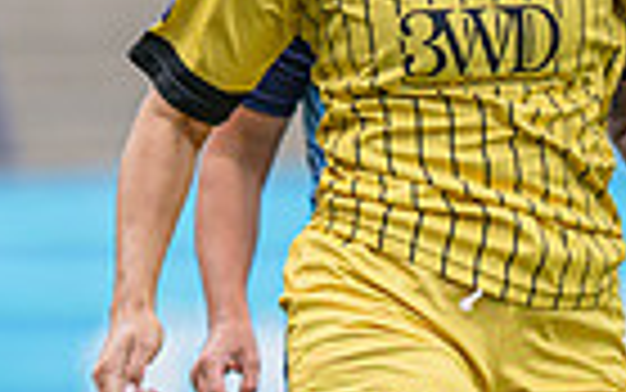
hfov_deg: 1.4
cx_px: 90
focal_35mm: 1488
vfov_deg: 0.9
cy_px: 451
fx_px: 25396
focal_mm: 300
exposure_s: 1/1600
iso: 400
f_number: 2.8
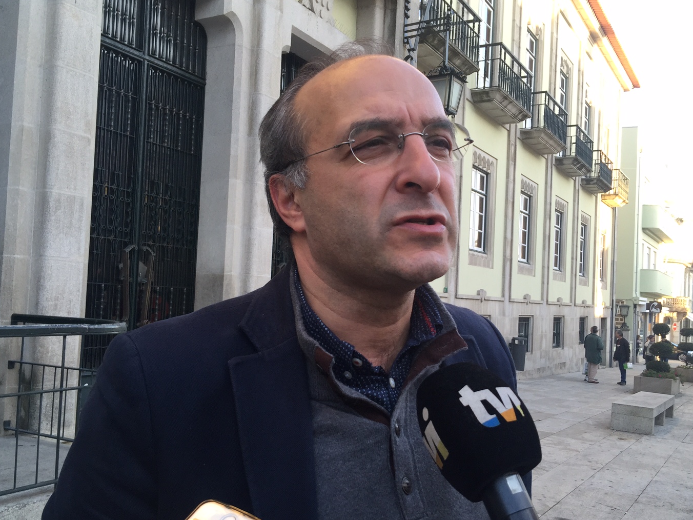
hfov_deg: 52.6
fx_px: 701
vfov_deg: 40.7
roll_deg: -2.9
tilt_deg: +2.9
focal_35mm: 35
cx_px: 357
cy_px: 286
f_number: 2.2
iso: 32
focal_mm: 4.15
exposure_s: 1/100
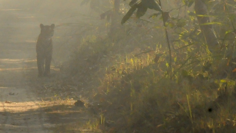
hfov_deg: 1.7
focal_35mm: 1274
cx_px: -60
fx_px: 7972
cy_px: 49
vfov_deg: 1.0
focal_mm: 300
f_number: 20
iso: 2000
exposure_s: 1/160
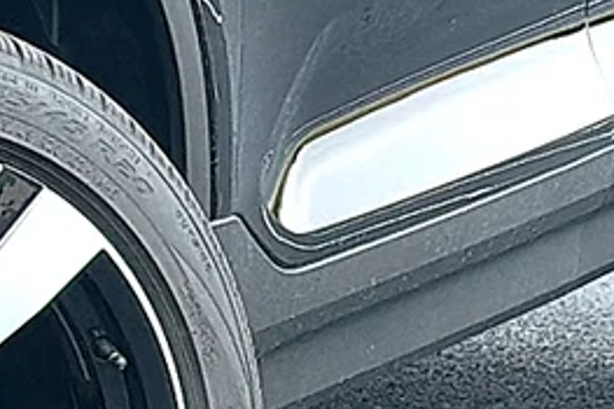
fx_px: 4057
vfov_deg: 5.7
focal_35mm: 238
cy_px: 436
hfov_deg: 8.7
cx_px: 215
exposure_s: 1/1245
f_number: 1.78
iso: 80
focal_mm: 6.86
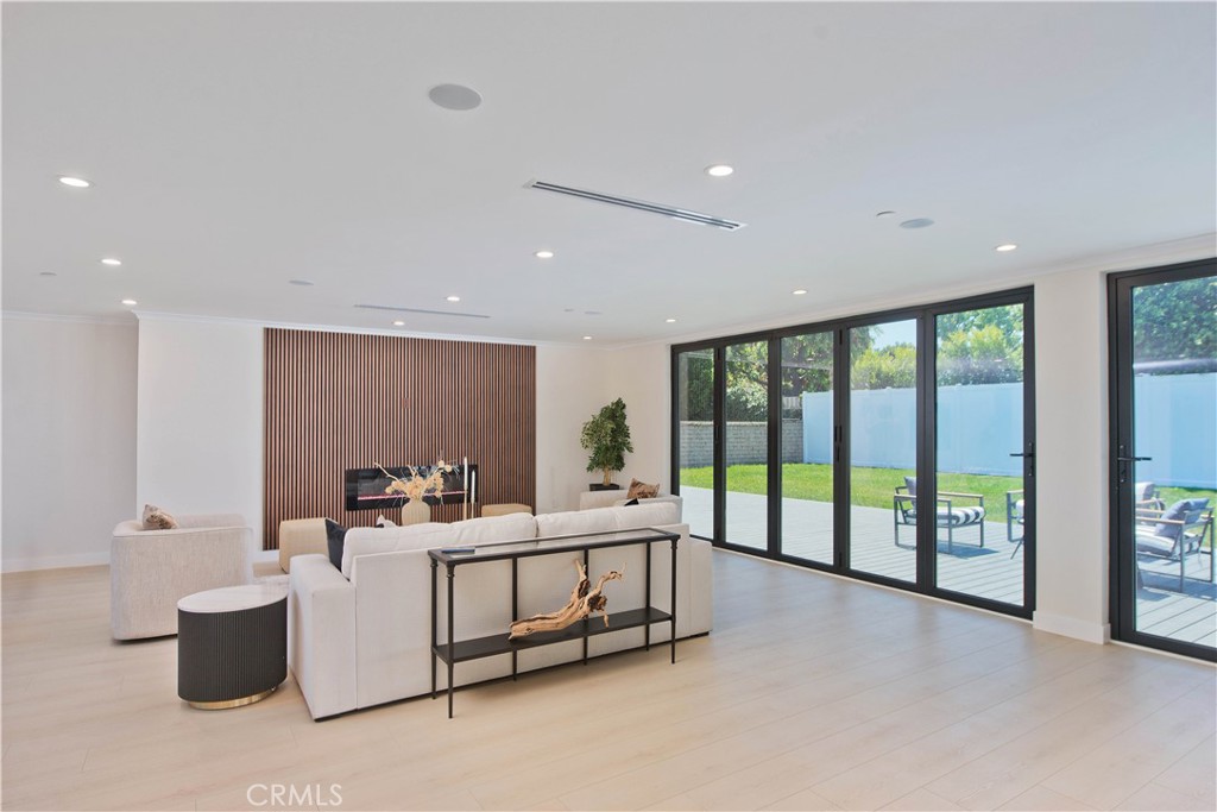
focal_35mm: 20
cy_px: 406
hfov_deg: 84.0
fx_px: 676
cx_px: 608
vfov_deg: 61.9
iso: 400
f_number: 5.6
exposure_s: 1/500
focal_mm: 20
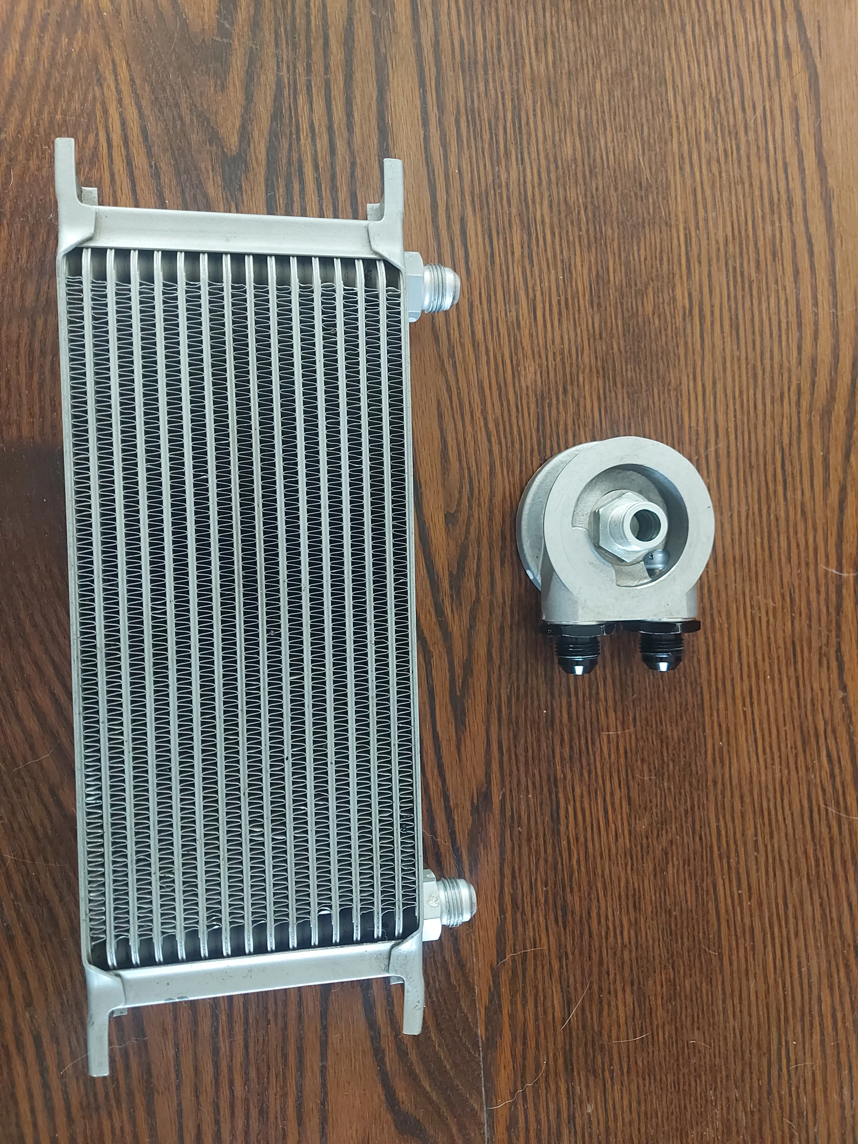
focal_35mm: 24
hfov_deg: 56.8
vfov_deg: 71.6
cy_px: 572
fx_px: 793
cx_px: 429
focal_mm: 5.23
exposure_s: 1/25
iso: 250
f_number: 1.8
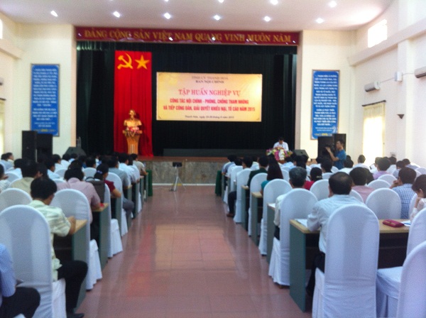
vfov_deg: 40.6
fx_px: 430
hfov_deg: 52.7
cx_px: 213
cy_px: 159
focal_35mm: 35
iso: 100
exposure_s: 1/15
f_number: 2.8
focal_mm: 3.85
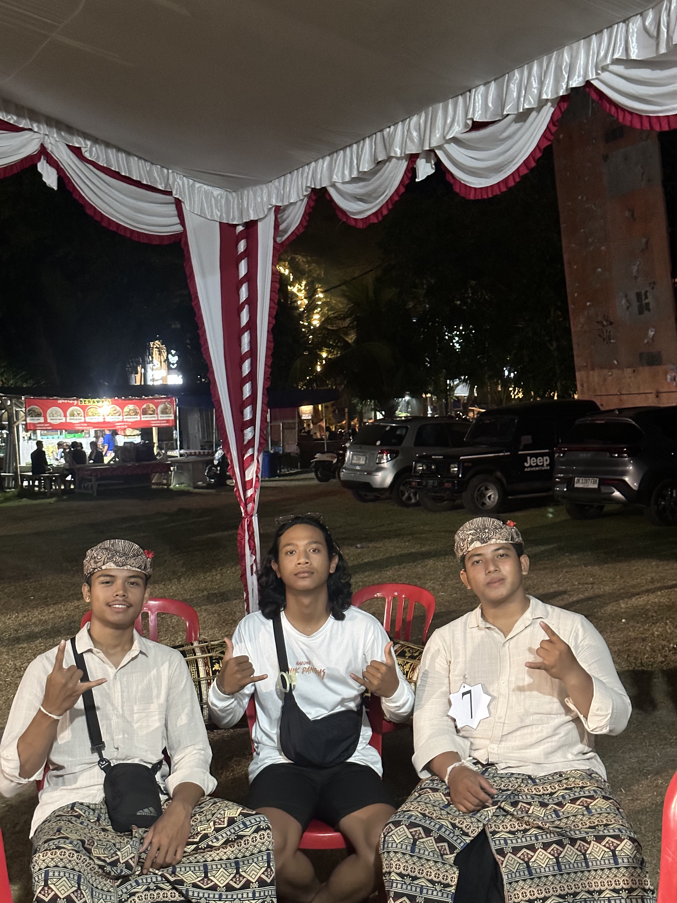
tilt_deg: -1.7
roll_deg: +1.9
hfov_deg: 30.3
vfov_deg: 39.7
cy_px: 452
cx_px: 338
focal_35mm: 48
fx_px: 1252
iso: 640
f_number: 1.78
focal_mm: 6.86
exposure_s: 1/20
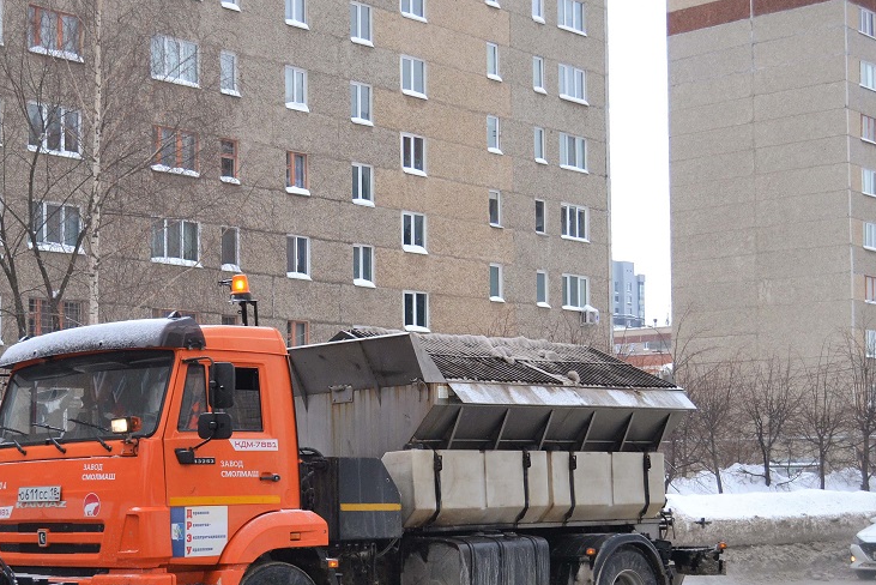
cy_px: 400
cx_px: 259
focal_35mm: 64
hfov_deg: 31.0
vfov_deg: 21.2
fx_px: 1558
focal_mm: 26
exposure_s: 1/640
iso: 400
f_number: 4.2
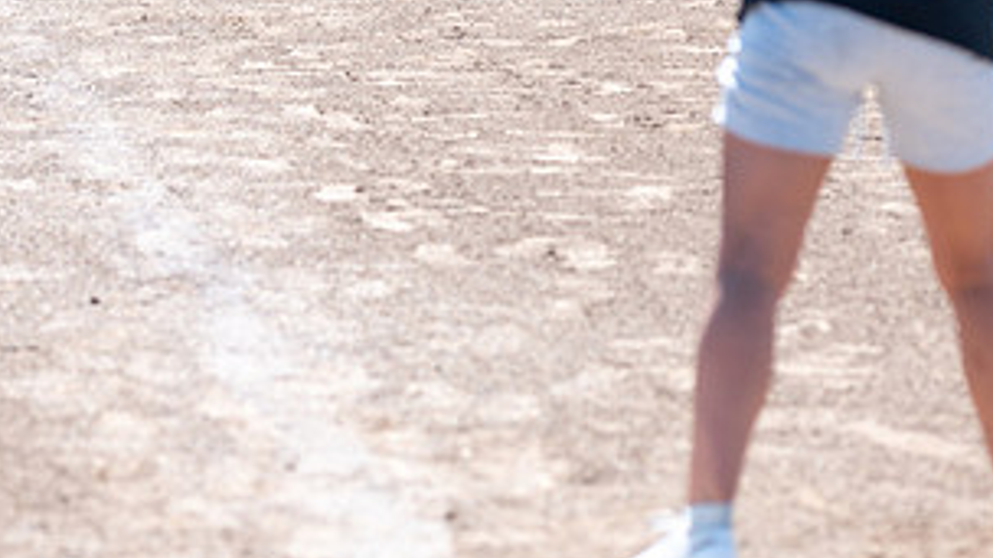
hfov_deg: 11.5
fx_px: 4950
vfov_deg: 6.4
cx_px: 409
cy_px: -43
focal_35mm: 188
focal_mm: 80
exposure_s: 1/1250
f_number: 2.8
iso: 100
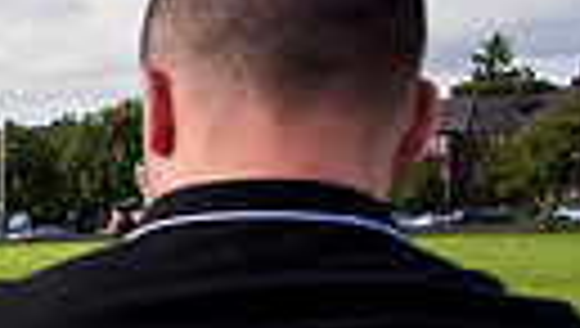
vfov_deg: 12.6
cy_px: 384
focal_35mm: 94
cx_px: -679
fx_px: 1448
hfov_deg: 15.9
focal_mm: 20
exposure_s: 1/2000
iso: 250
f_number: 4
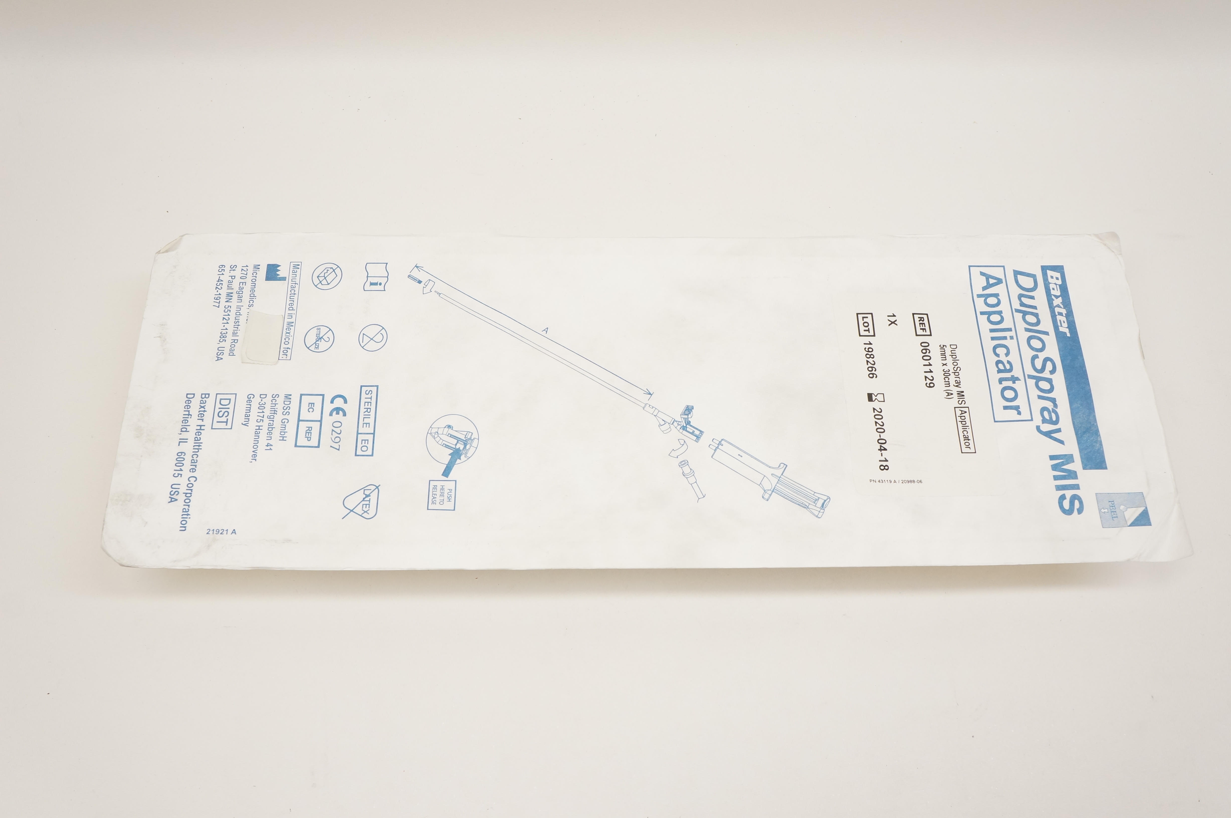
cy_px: 409
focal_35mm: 30
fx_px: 1025
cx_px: 616
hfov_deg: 62.0
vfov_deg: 43.5
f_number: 7.1
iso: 800
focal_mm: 20
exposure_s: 1/125
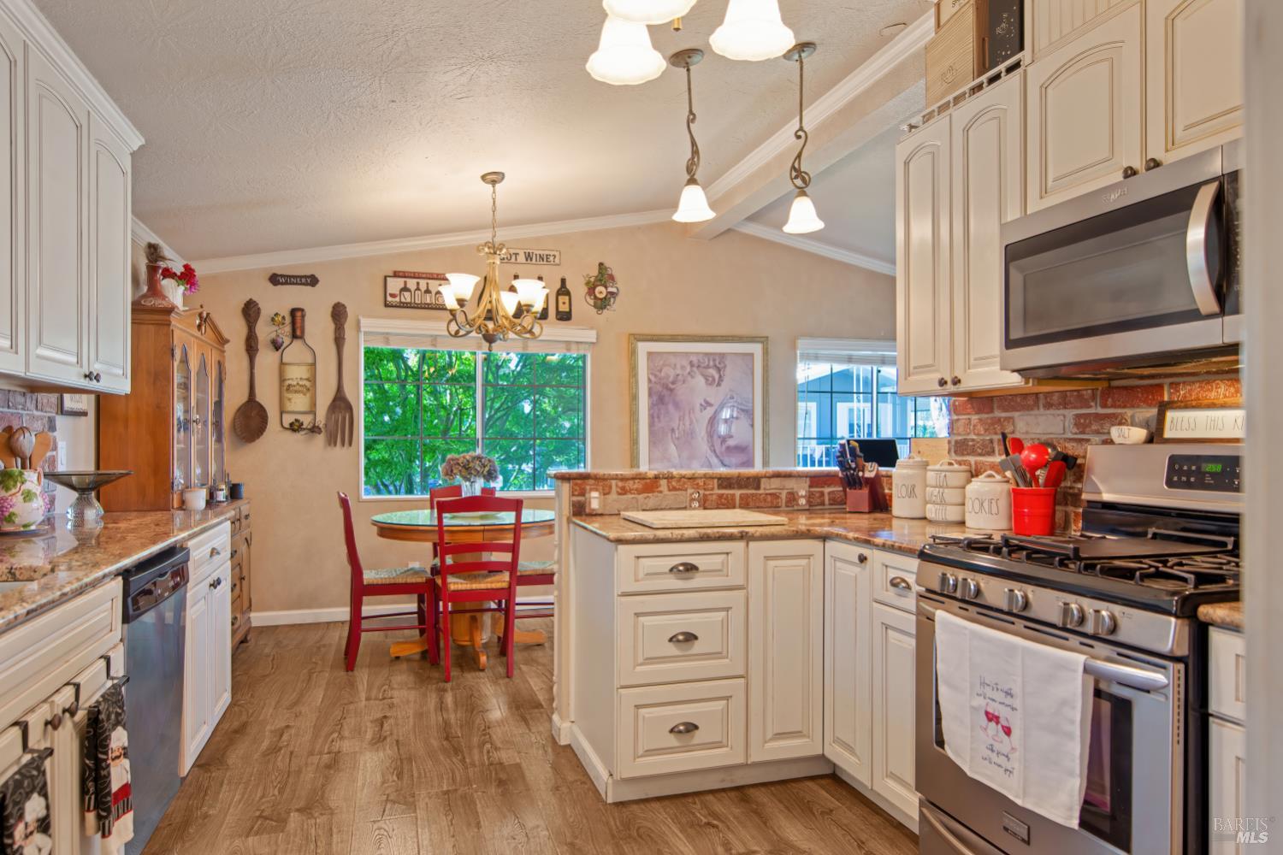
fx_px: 748
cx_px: 642
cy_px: 428
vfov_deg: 59.5
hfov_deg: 81.2
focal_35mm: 21
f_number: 2.8
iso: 100
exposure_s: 1/30
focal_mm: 14
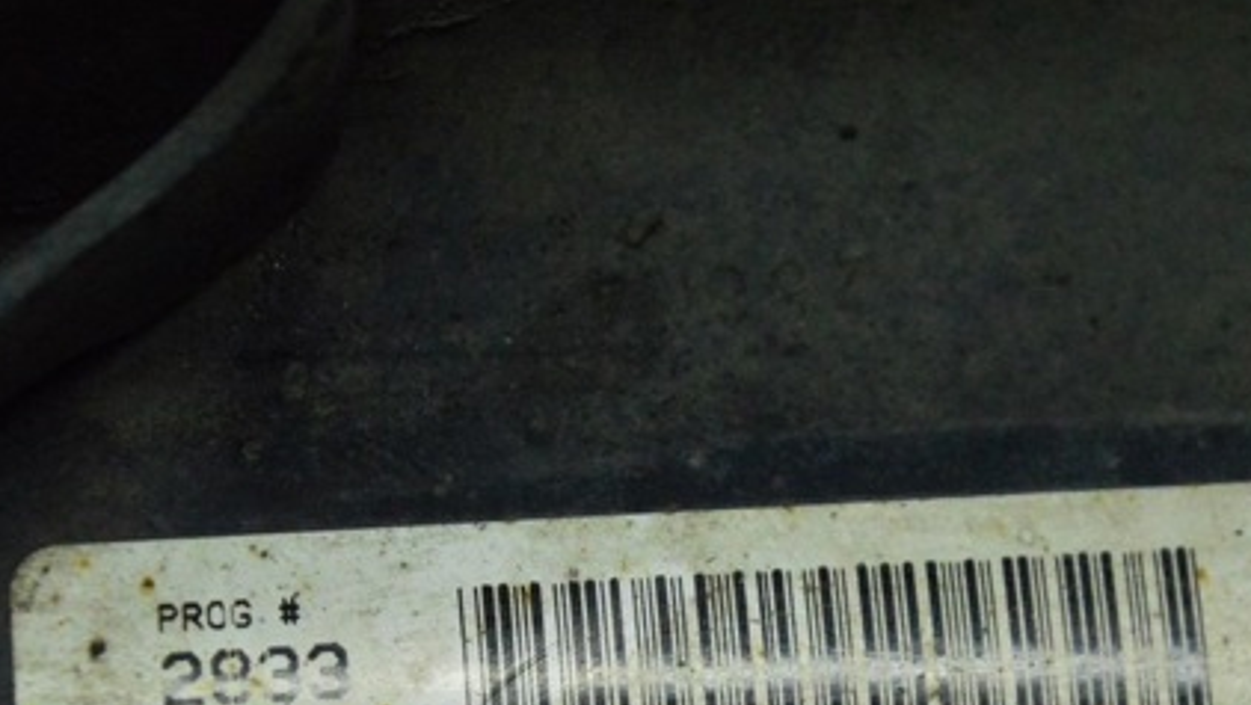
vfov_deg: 9.3
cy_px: 573
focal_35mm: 131
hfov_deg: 16.4
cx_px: 676
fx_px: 4341
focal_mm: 55
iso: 6400
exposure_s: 1/800
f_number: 5.6
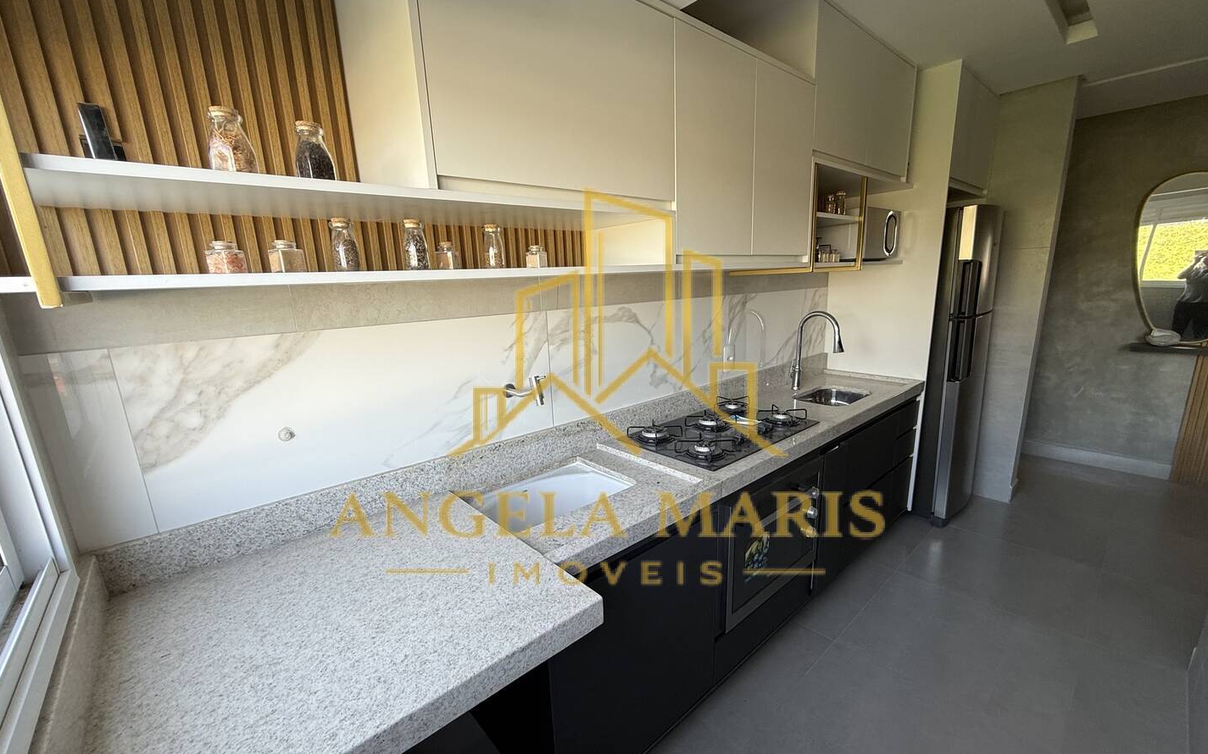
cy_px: 396
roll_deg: +2.5
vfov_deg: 74.7
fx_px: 494
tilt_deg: -12.7
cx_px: 608
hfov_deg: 101.5
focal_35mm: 15
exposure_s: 1/99
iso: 64
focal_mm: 2.22
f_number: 2.2
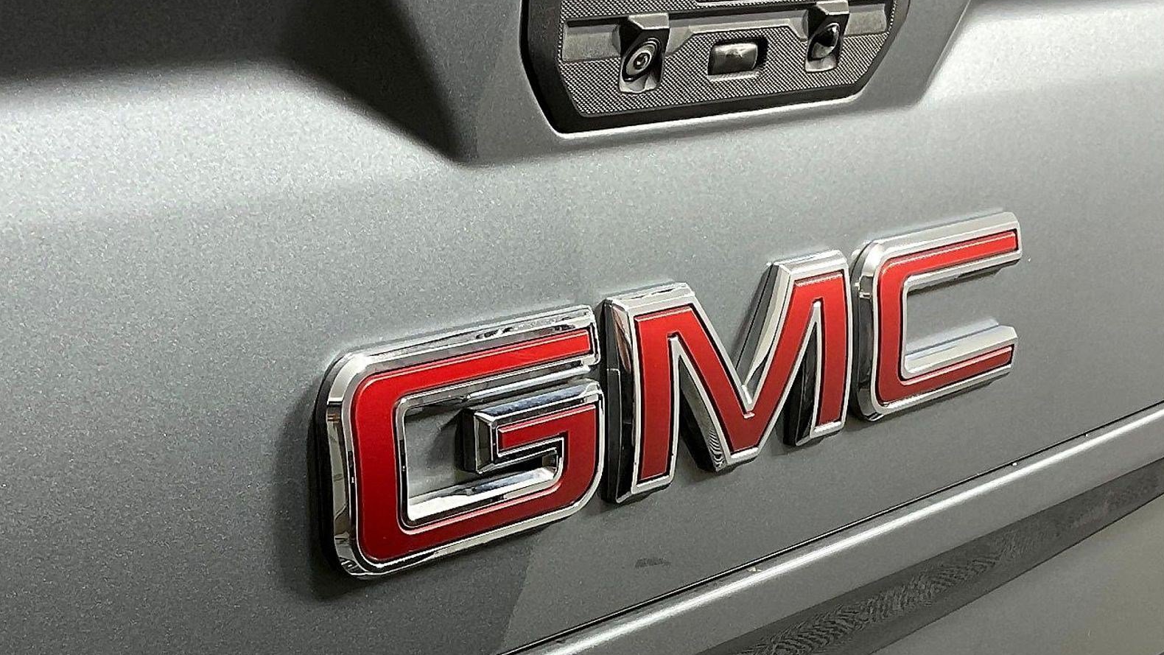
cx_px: 578
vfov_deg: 36.6
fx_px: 988
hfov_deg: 61.0
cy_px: 363
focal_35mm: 32
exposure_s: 1/120
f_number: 1.8
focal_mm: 3
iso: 50
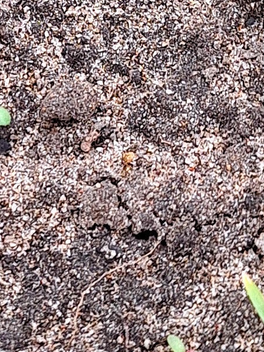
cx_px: -127
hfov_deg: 9.2
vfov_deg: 12.4
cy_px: -11
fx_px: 1598
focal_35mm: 157
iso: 40
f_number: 1.8
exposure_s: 1/188
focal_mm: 5.54
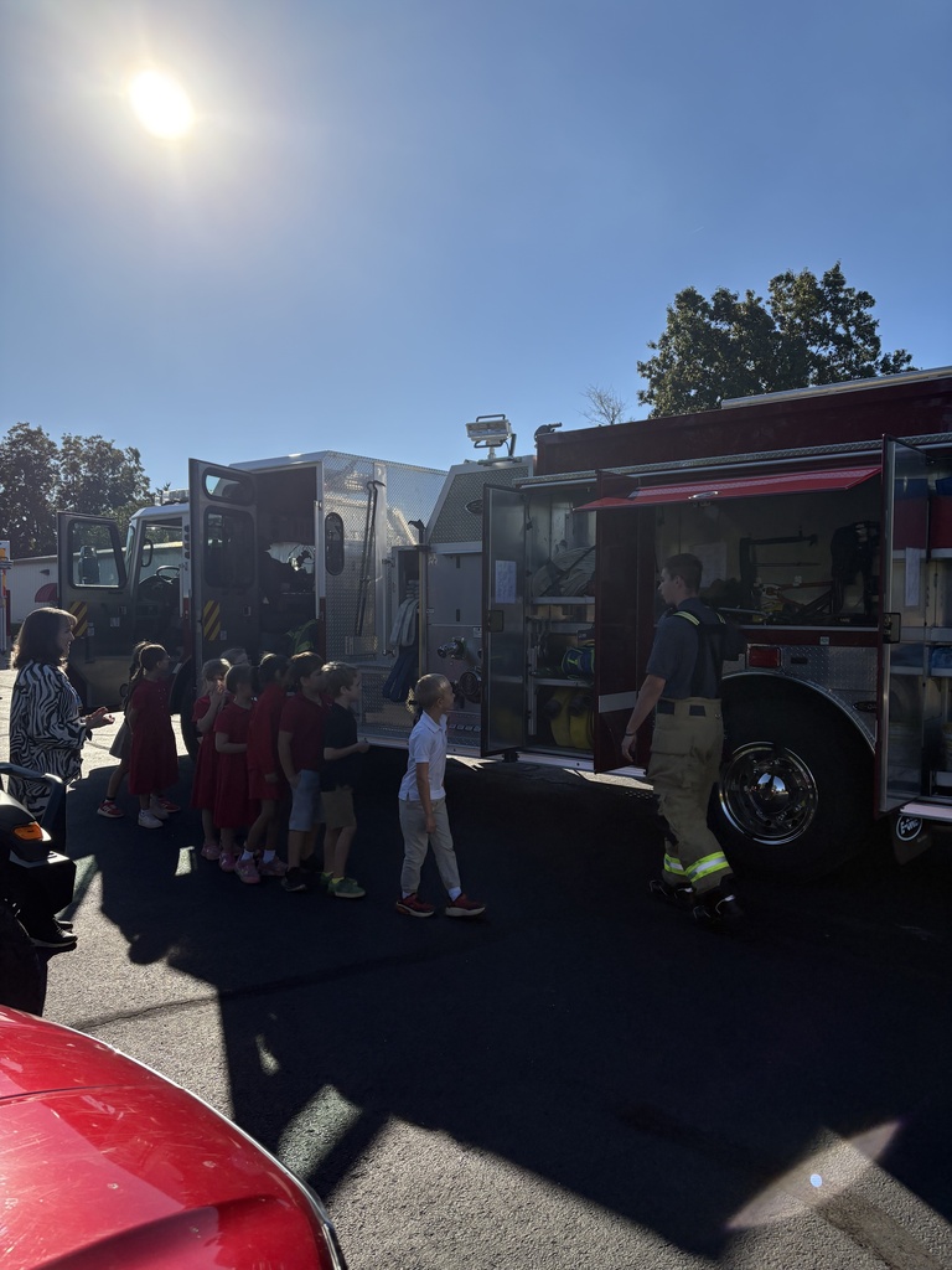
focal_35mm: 26
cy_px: 635
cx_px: 476
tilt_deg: -0.4
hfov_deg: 53.1
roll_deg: -0.6
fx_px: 953
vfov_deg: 67.3
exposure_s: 1/5814
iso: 50
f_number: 1.6
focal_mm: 5.96
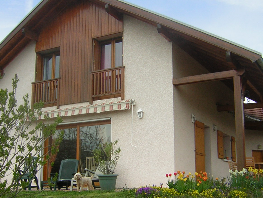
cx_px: 137
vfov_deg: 29.1
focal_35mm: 50
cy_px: 114
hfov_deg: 38.2
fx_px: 380
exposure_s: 1/287
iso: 50
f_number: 5.2
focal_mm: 4.7
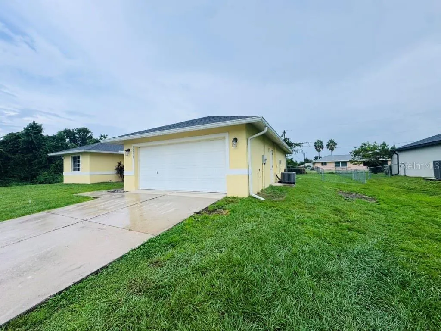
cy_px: 166
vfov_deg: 85.7
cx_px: 220
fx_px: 178
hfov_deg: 102.1
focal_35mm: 14
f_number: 2.2
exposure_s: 1/1637
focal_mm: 2.22
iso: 50
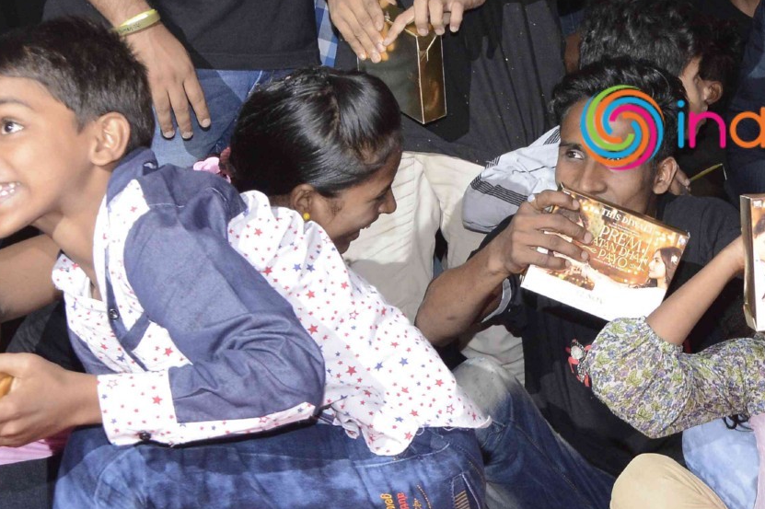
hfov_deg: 17.4
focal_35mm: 114
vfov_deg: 11.8
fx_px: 2421
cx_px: 805
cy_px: -101
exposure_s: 1/160
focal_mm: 28
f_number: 6.3
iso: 800
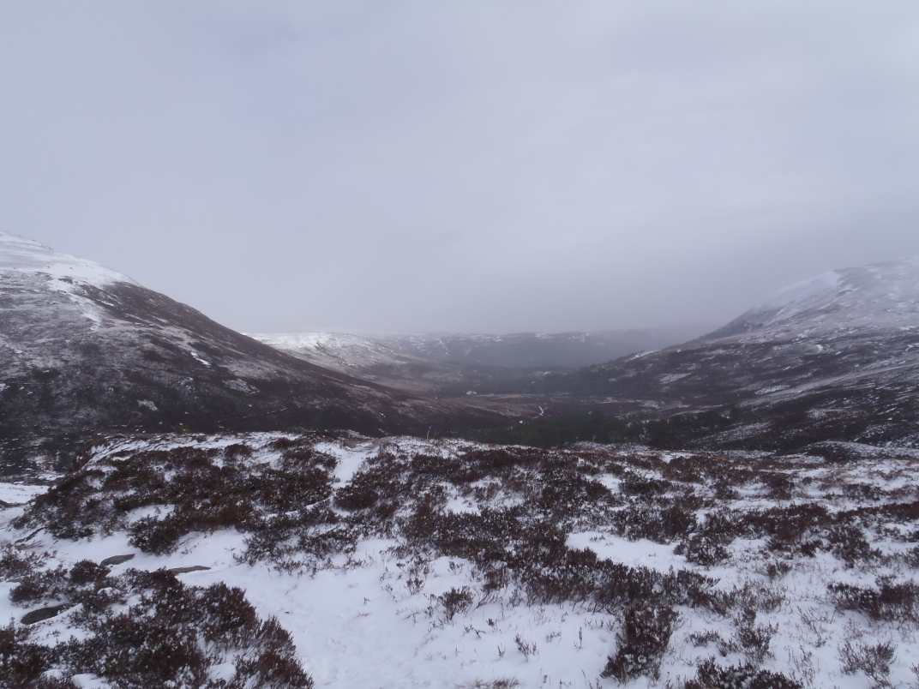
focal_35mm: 28
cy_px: 344
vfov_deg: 49.7
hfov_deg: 63.4
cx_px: 460
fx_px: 743
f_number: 5.6
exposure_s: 1/500
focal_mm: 5
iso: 80
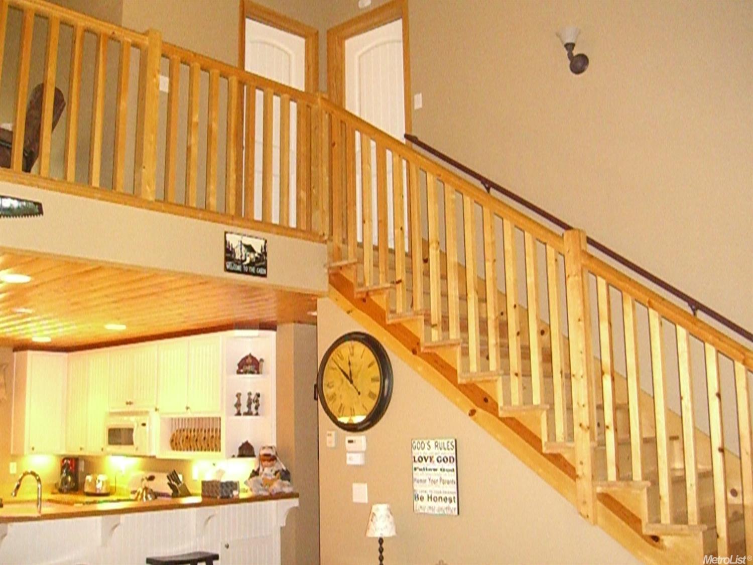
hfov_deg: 49.0
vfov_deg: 37.7
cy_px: 282
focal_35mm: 38
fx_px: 827
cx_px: 376
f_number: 2.8
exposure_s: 1/60
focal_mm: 7.9
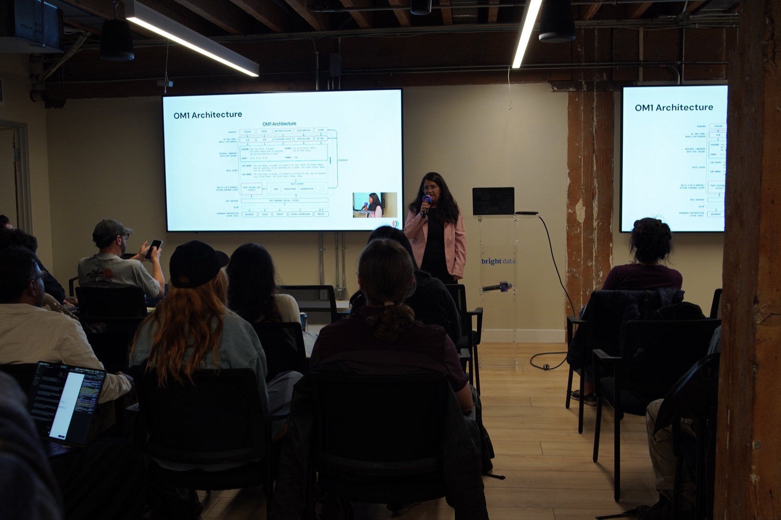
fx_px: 748
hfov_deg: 55.1
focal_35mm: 34
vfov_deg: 38.3
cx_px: 390
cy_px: 260
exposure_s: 1/60
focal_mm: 23
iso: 320
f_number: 4
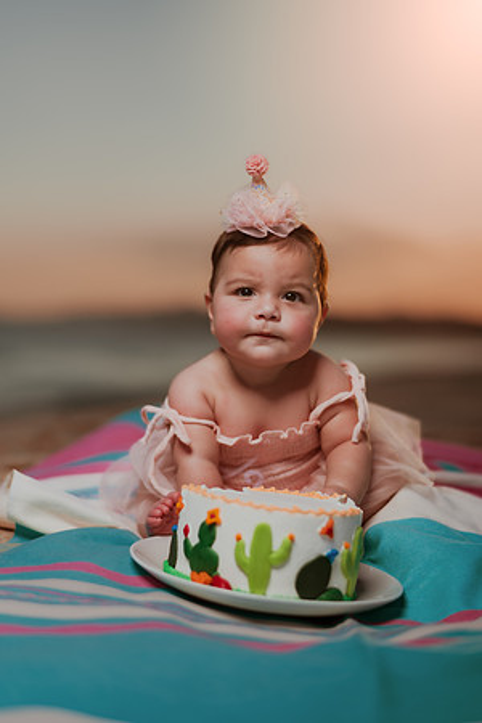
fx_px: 1165
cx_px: 241
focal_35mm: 58
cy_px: 362
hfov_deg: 23.4
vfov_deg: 34.5
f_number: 1.8
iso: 100
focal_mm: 58
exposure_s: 1/8000
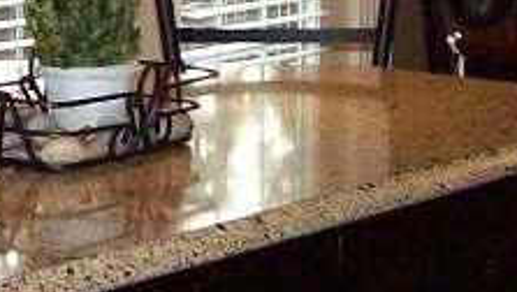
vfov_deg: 6.7
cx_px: 23
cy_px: -95
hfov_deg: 11.8
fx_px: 2470
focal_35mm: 180
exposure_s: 1/64
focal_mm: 6
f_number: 2.7
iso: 140
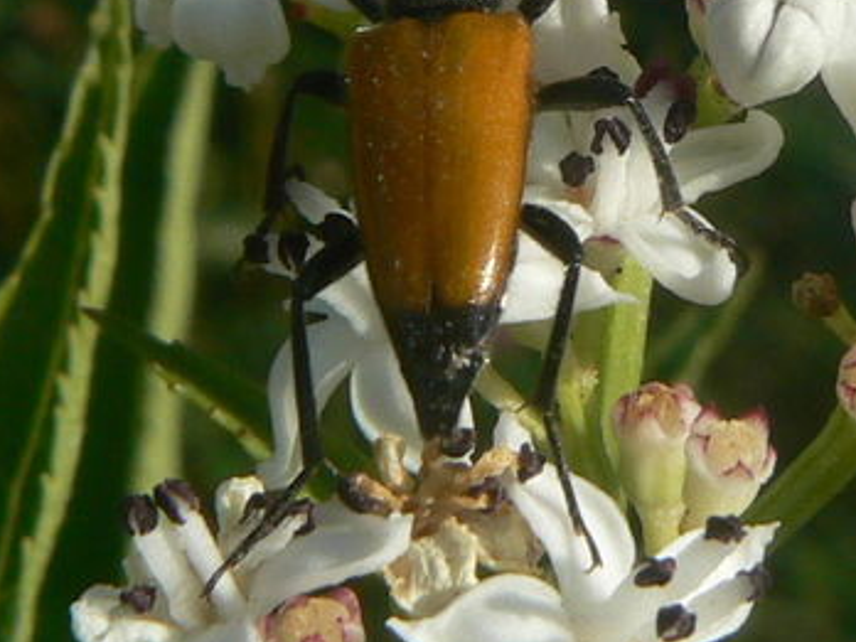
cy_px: 125
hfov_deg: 31.1
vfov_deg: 23.3
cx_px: 492
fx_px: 1533
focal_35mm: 62
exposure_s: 1/400
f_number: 7.1
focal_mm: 6
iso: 80
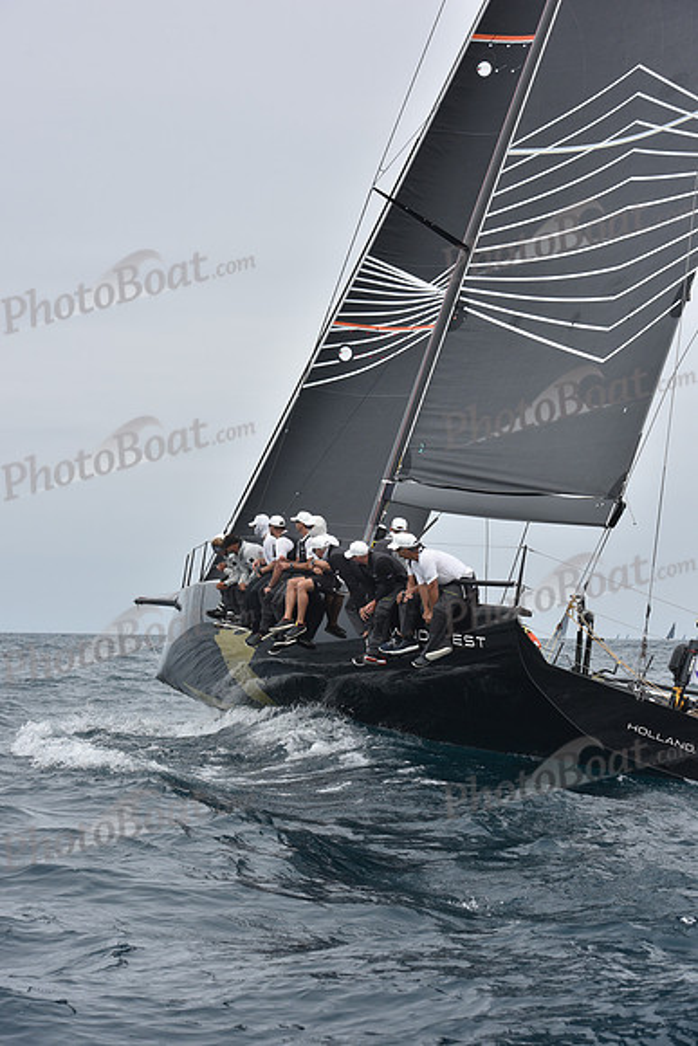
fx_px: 2034
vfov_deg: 28.8
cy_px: 523
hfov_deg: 19.5
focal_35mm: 70
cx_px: 349
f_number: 8
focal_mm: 70
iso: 250
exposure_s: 1/800
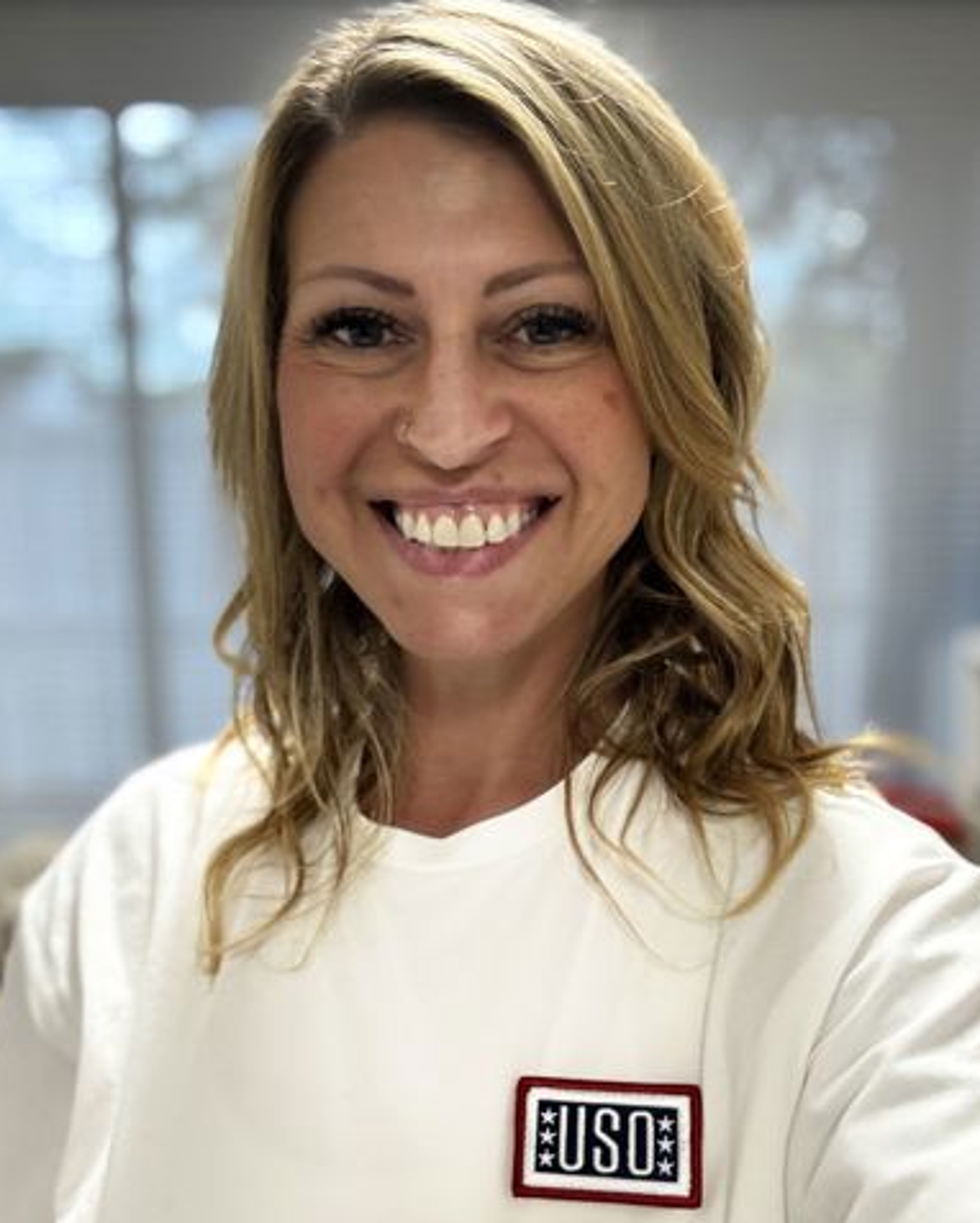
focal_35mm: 36
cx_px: 511
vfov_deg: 50.1
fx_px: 1304
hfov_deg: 41.2
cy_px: 688
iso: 160
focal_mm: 2.69
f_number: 1.9
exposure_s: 1/60
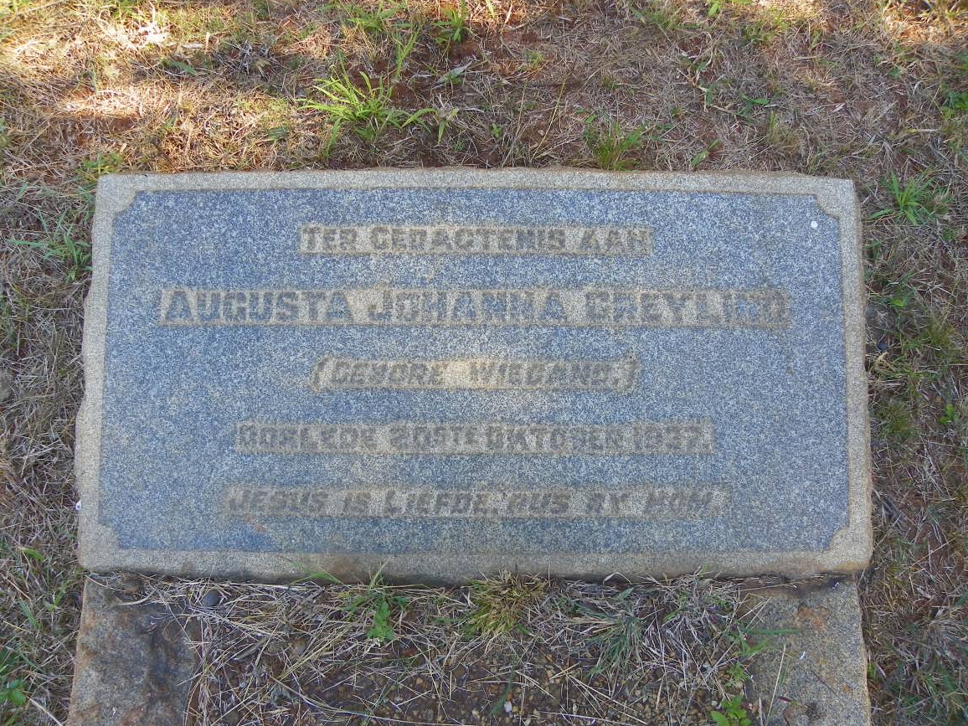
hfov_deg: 65.3
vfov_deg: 51.3
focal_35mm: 27
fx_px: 755
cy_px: 372
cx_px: 478
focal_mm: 4.6
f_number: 2.8
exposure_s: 1/50
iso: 64
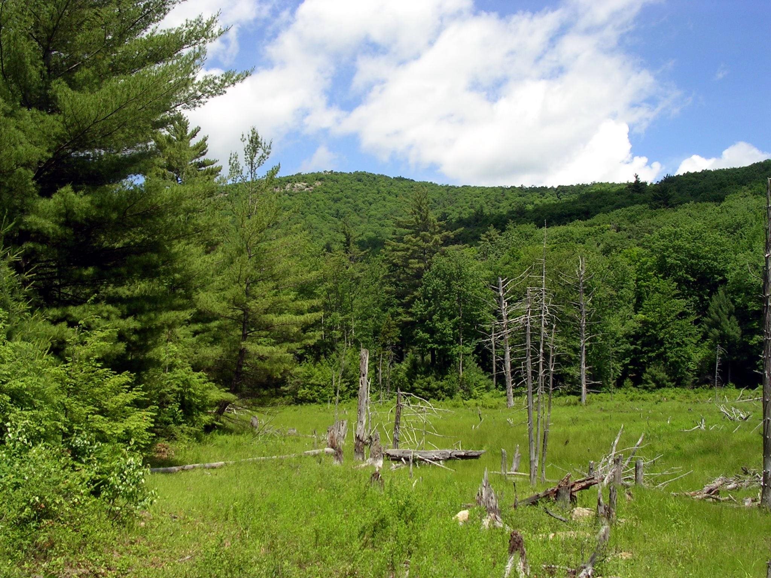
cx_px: 386
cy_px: 289
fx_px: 846
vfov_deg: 37.7
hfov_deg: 49.0
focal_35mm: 38
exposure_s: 1/262
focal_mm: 5.8
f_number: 5.6
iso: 50
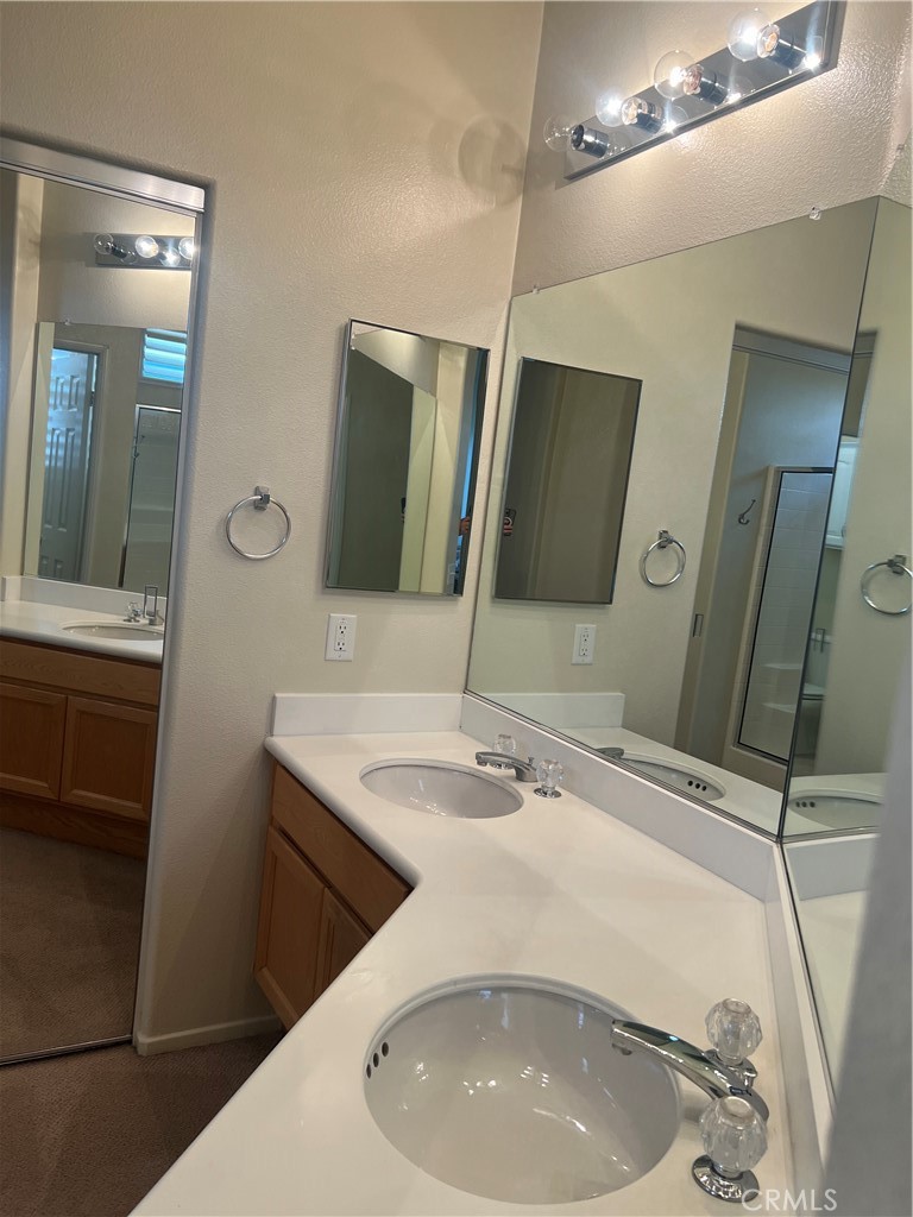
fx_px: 914
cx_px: 456
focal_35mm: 26
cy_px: 608
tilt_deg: -6.2
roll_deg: -6.1
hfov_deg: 53.1
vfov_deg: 67.3
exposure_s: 1/120
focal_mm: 5.7
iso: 80
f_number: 1.5
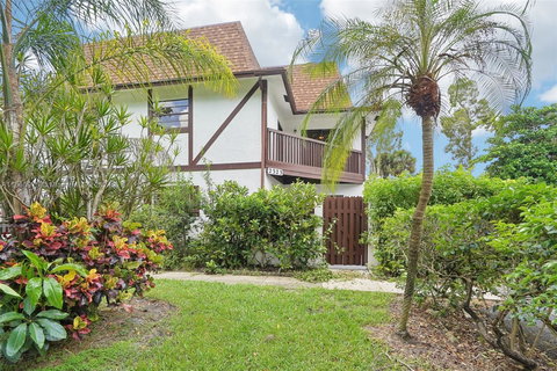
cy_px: 186
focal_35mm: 16
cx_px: 278
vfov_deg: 73.7
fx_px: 248
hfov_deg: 96.7
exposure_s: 1/640
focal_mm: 16
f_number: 8
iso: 400
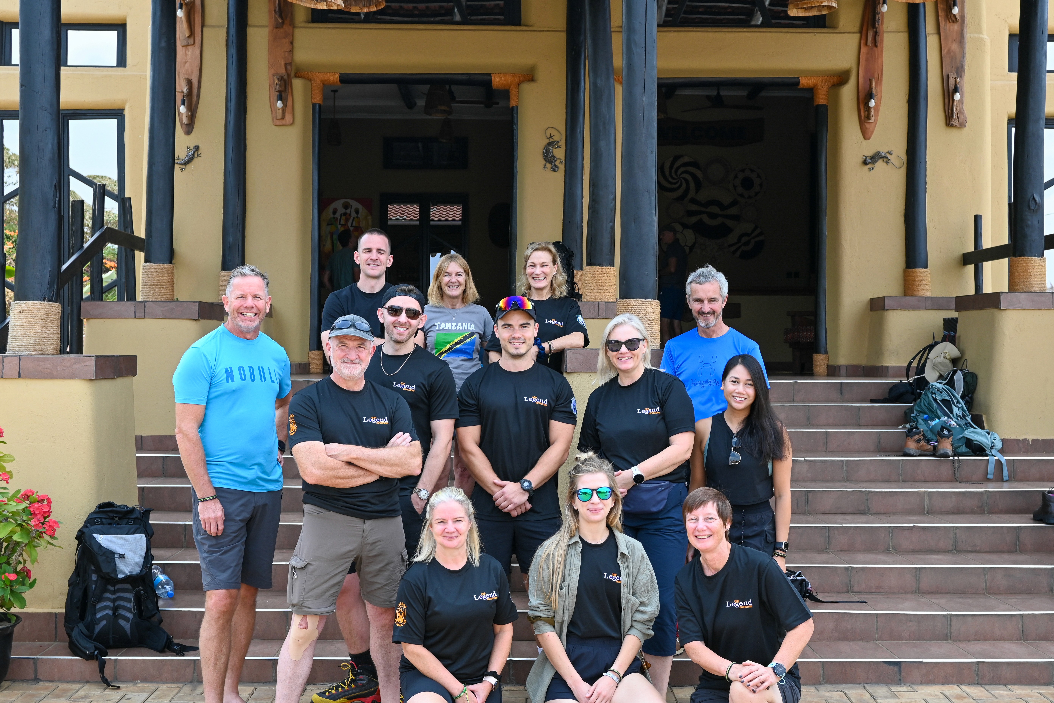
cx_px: 527
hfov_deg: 46.4
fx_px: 1230
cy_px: 352
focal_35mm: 42
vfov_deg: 31.9
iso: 180
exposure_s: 1/250
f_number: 5.6
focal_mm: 28
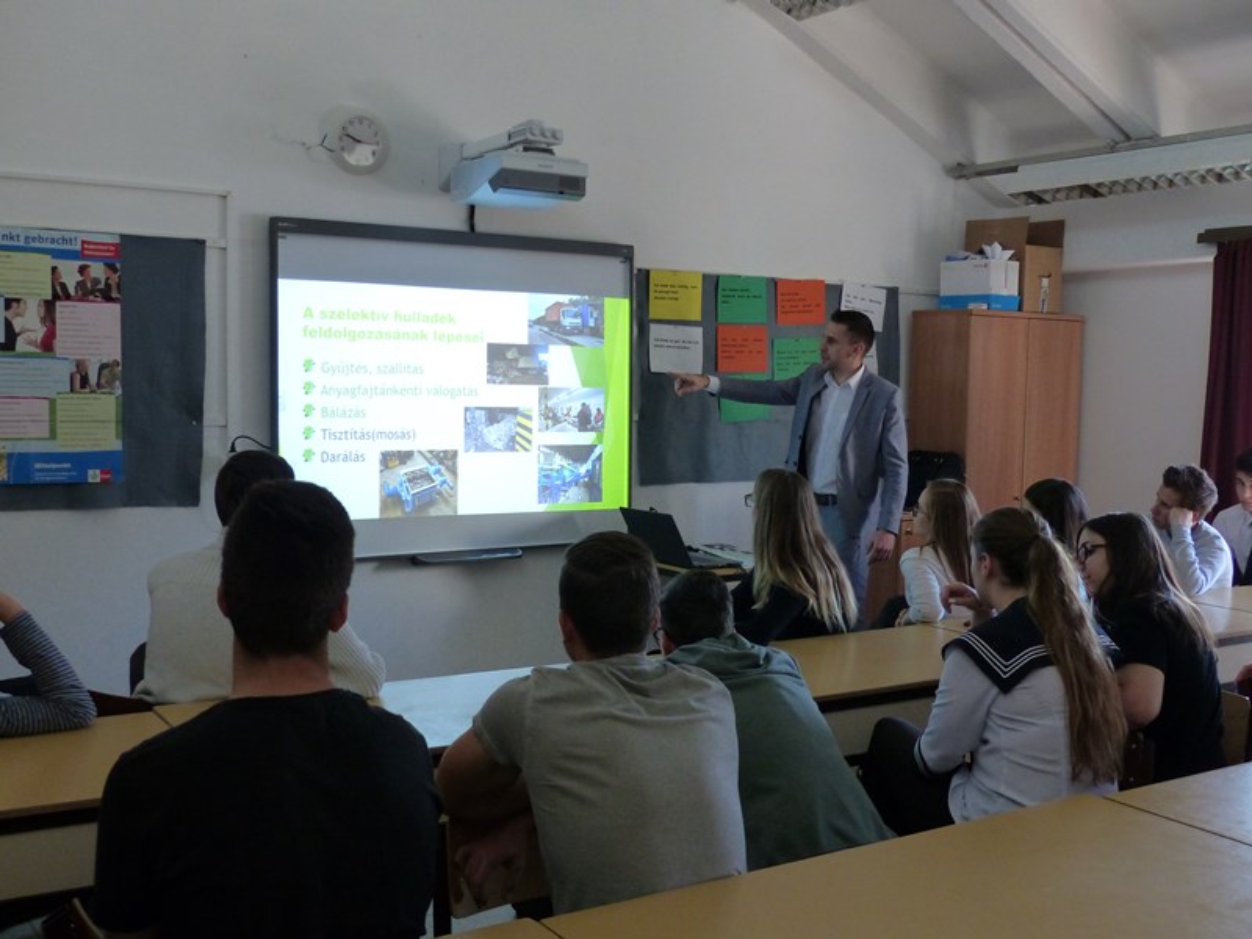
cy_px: 470
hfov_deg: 50.1
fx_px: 1338
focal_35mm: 37
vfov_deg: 38.7
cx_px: 626
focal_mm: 6.6
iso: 400
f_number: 2.8
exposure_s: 1/60
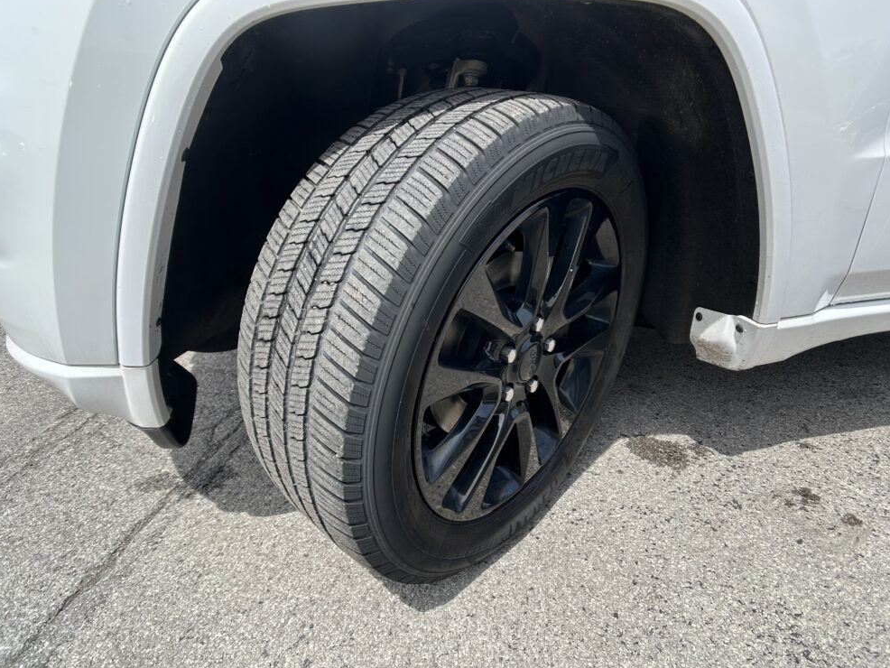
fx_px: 694
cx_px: 443
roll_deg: -0.2
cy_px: 337
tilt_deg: -24.6
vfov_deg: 51.4
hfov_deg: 65.3
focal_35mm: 27
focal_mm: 5.7
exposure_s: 1/2353
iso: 50
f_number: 1.5
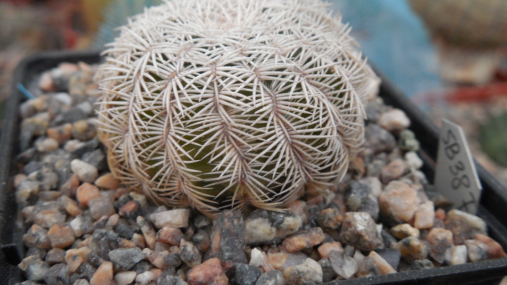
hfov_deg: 52.7
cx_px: 233
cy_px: 114
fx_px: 511
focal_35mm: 38
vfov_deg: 31.1
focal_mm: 5.6
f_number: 3.6
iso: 220
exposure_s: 1/30
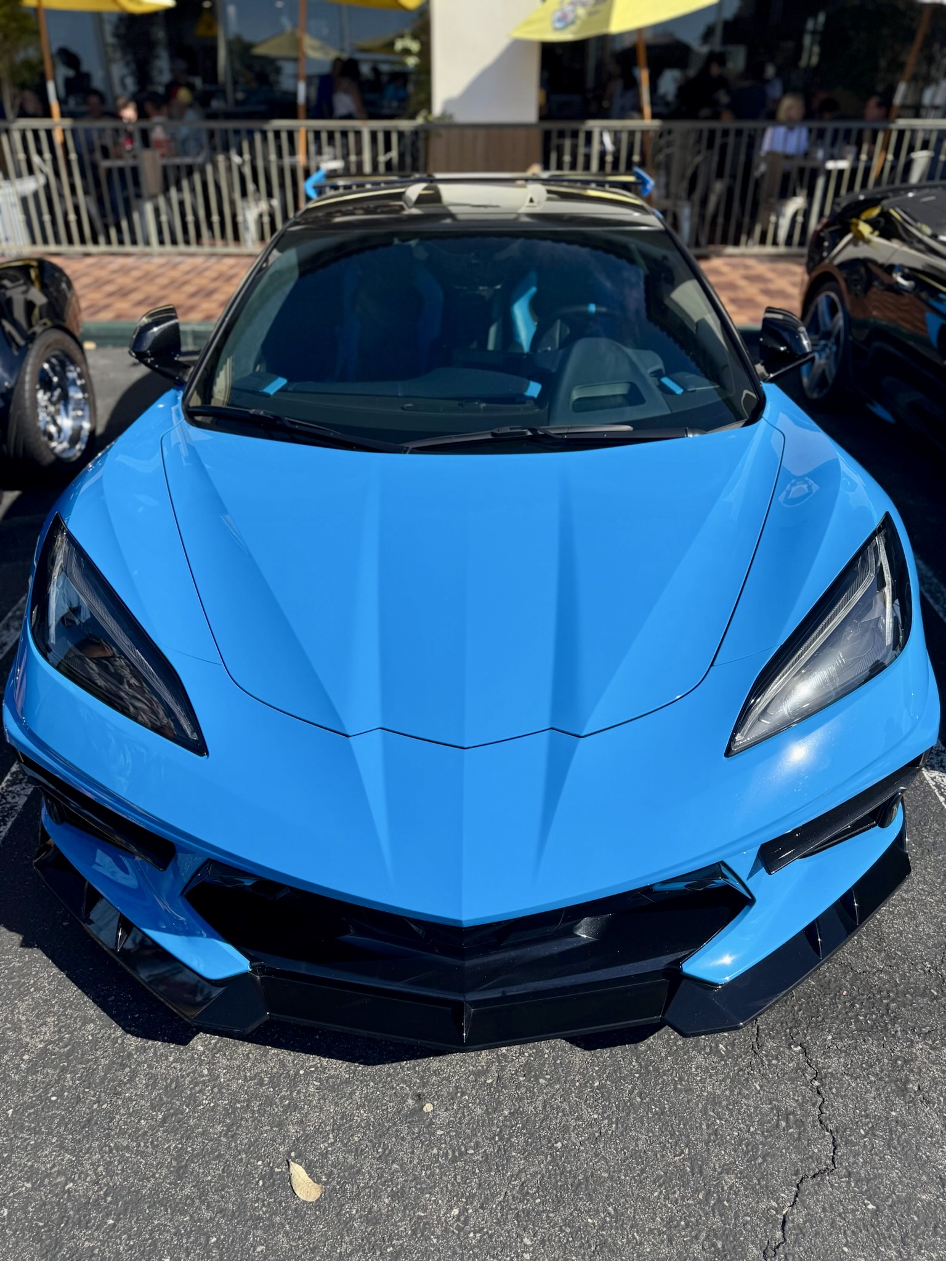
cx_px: 473
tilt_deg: -29.8
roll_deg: -1.4
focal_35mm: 24
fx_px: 875
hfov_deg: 56.8
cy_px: 630
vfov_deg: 71.6
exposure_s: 1/6711
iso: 80
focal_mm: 6.76
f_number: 1.78
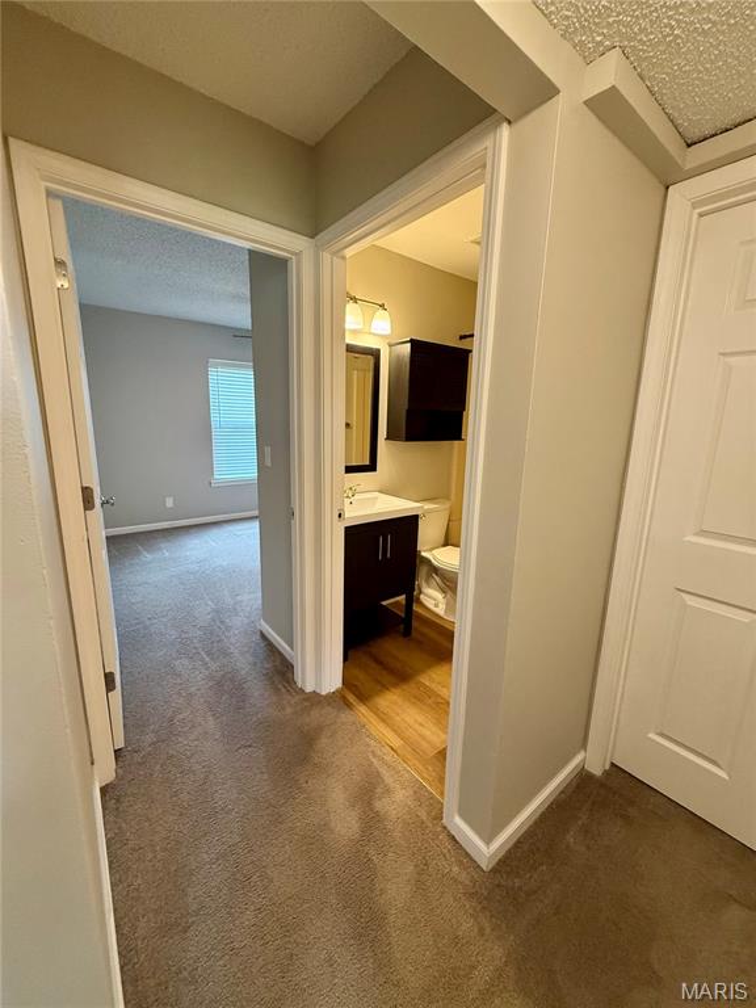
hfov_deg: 85.7
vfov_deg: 102.1
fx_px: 408
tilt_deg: -10.4
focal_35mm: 14
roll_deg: -2.0
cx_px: 378
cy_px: 504
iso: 400
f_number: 2.2
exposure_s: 1/120
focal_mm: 2.22
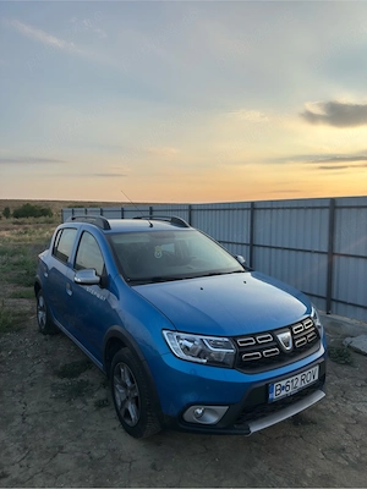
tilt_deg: -4.9
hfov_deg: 56.8
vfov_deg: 71.6
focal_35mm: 24
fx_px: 339
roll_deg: -0.3
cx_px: 184
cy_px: 244
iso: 64
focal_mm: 6.76
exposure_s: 1/2141
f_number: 1.78
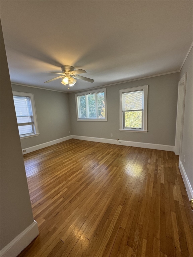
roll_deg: +3.9
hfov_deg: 85.7
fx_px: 104
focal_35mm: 14
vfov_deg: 102.1
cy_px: 128
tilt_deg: -6.2
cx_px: 96
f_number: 2.2
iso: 200
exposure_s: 1/99
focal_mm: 2.22
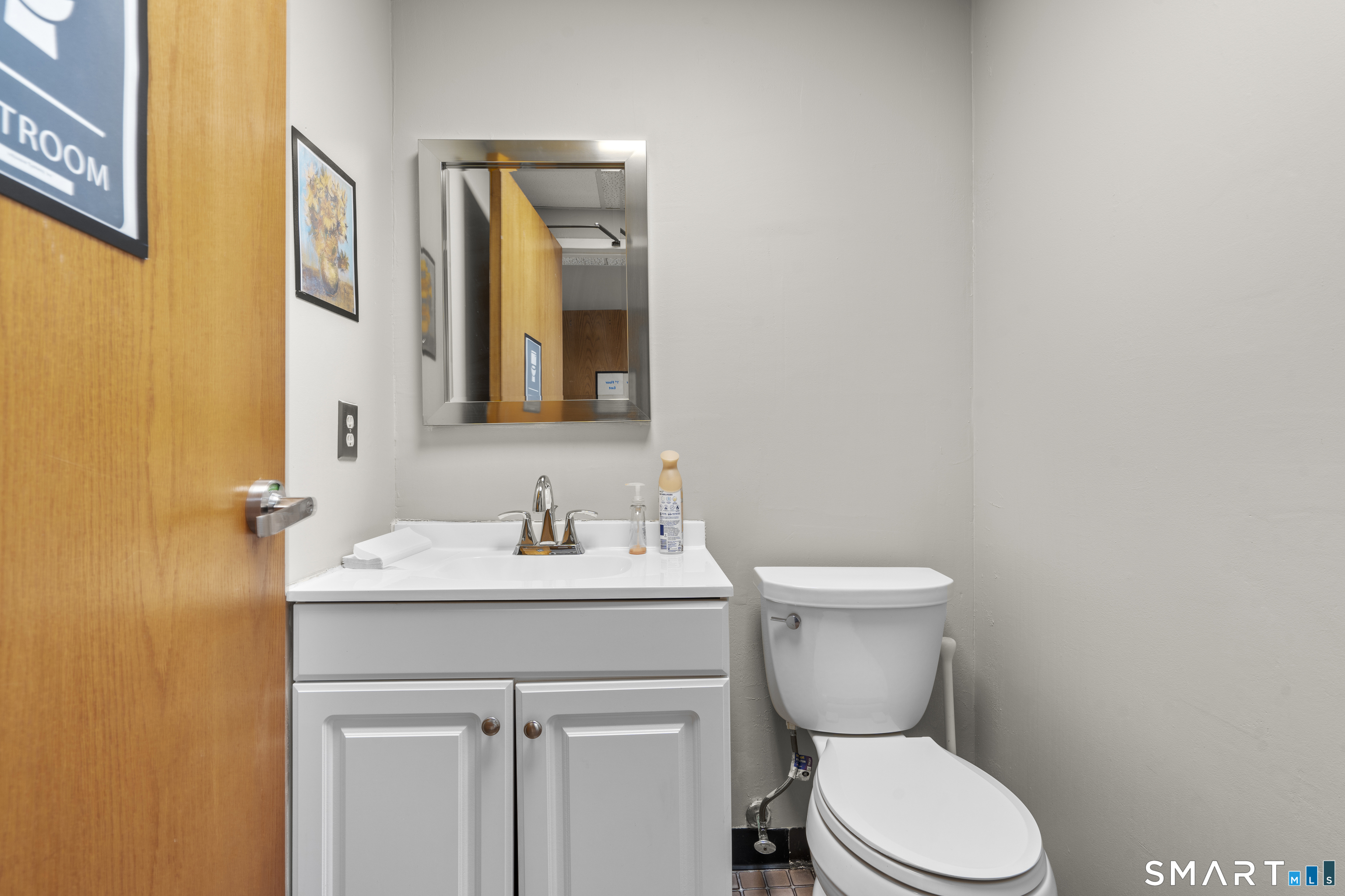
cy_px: 448
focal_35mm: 16
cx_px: 672
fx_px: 598
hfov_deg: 96.7
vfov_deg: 73.7
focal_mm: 16
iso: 250
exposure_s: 1
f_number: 9
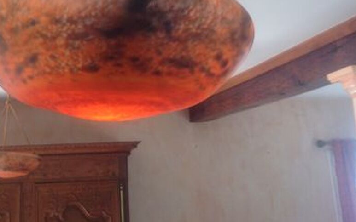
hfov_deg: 31.9
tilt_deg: +21.4
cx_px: 134
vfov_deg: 19.0
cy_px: -57
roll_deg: +1.1
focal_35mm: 64
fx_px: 621
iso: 50
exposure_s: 1/20
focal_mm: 4.28
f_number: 2.4
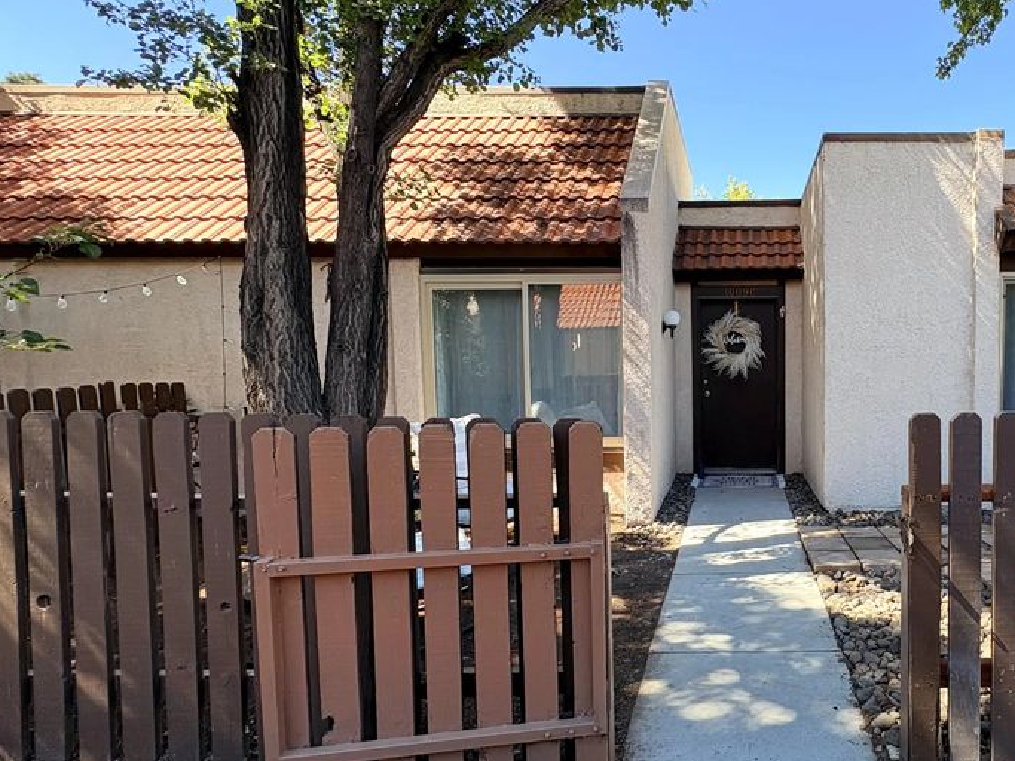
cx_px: 746
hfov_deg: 74.1
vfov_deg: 63.4
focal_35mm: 21
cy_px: 398
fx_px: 616
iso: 64
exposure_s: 1/283
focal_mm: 2.22
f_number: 2.2
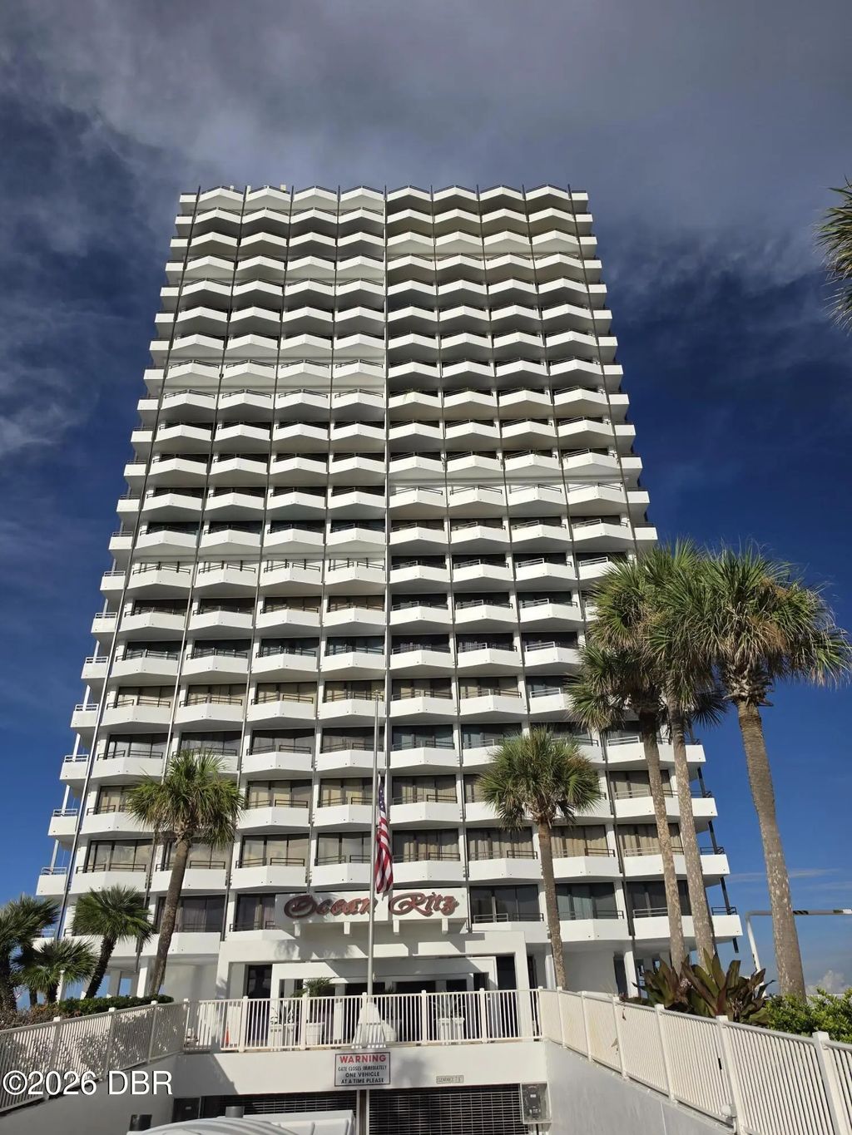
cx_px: 426
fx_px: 755
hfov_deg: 58.9
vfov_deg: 73.9
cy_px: 568
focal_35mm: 23
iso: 32
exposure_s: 1/7939
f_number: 1.4
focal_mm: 6.5
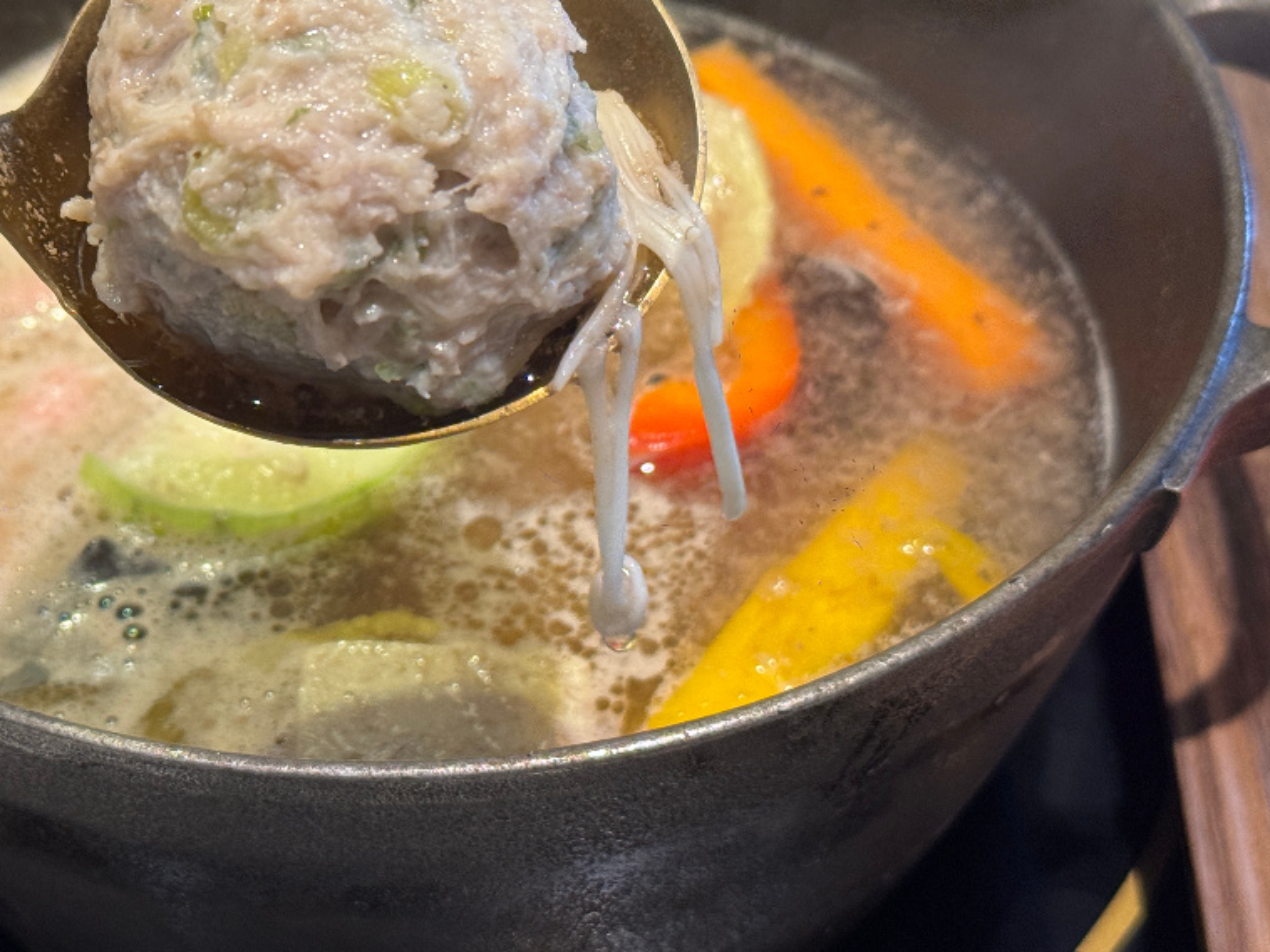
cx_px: 419
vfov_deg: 19.3
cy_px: 364
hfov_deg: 25.5
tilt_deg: -43.3
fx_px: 2787
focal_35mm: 76
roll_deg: +2.9
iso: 200
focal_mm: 6.76
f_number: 1.78
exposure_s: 1/60
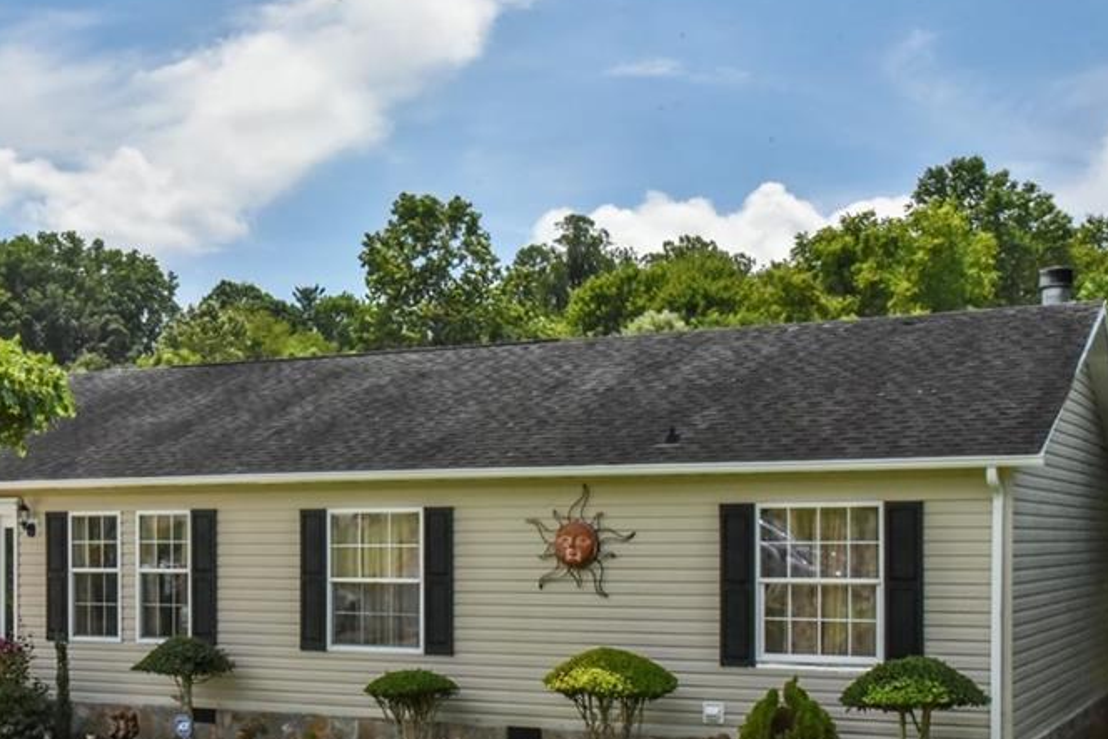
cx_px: 369
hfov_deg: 36.5
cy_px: 546
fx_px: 1662
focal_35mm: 54
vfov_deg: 24.8
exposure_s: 1/800
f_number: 22
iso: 4000
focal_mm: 35
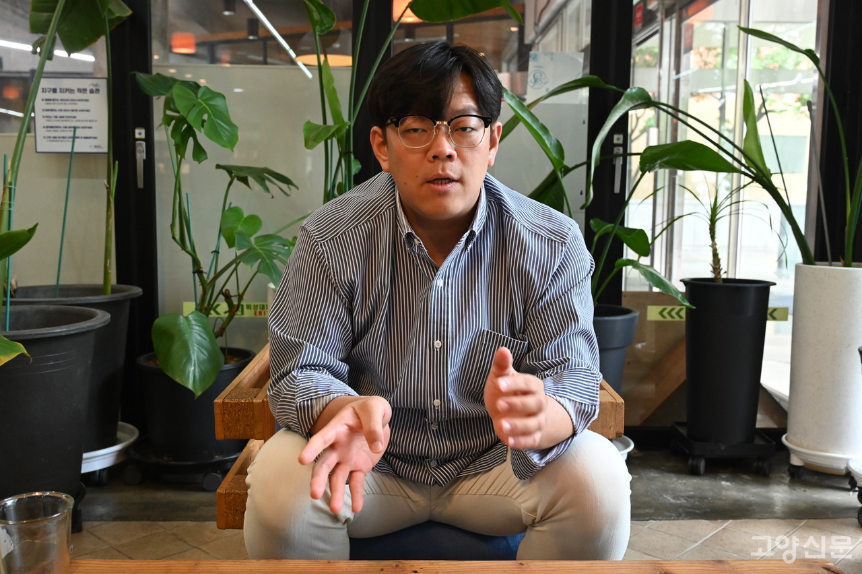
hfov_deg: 54.5
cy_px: 287
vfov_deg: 37.8
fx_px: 838
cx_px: 431
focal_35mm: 35
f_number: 5.6
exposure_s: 1/125
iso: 4000
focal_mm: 35
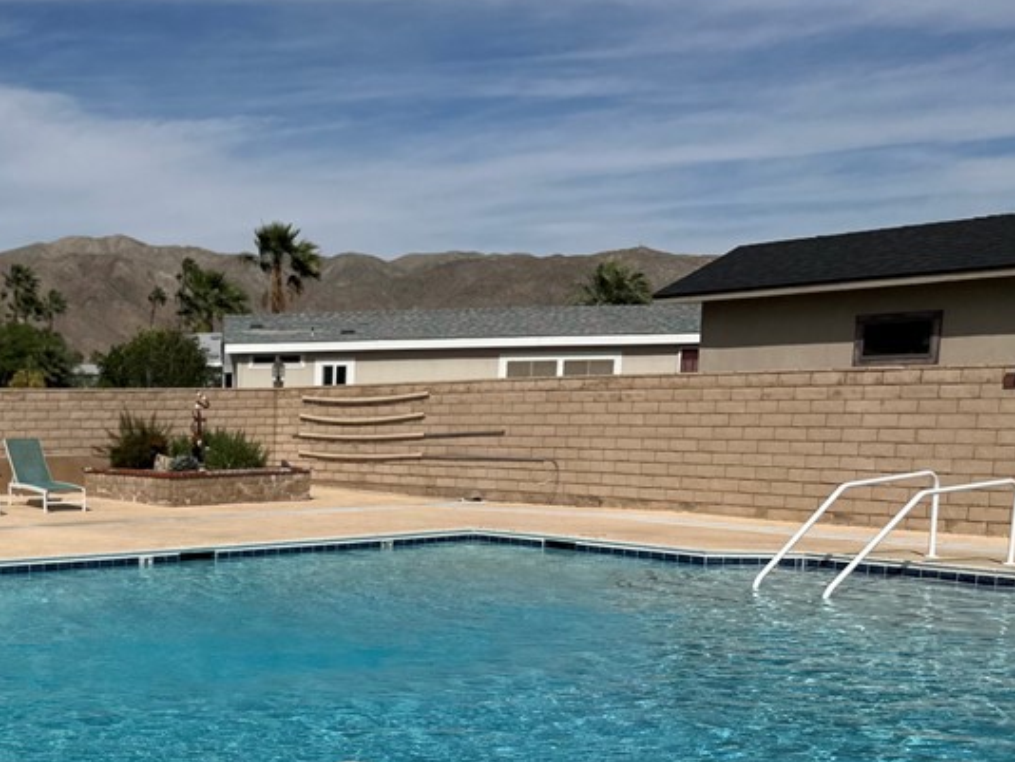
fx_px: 1349
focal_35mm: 46
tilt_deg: -9.7
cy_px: 644
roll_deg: -1.0
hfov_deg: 37.8
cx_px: 59
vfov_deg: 30.5
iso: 80
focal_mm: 6.86
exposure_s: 1/13699
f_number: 1.78
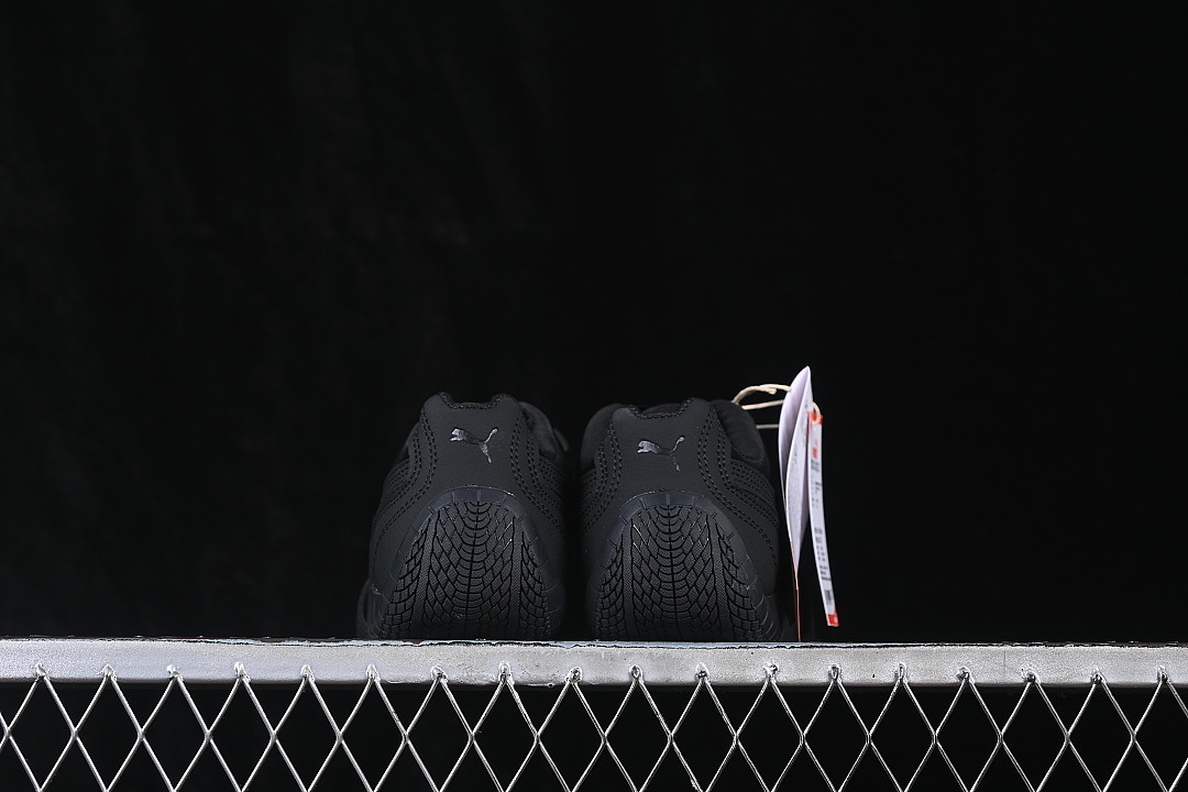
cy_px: 396
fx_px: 2475
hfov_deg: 27.0
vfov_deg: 18.2
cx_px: 594
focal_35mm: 75
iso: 160
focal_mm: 50
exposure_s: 1/60
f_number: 6.3
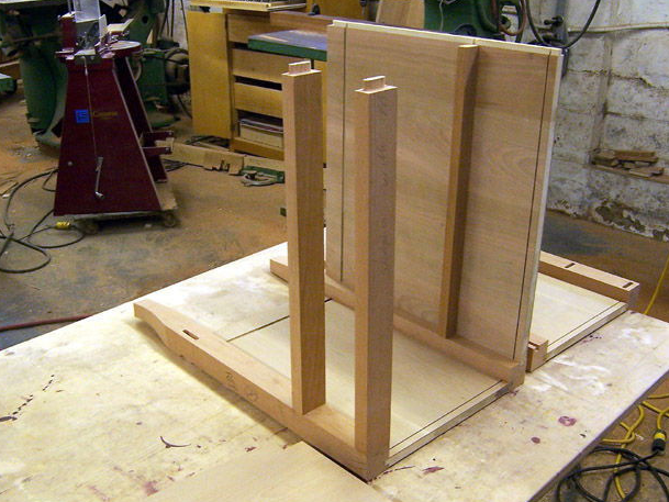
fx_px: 754
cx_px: 297
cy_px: 276
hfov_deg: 47.8
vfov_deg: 36.8
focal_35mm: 39
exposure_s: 1/20
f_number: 3.4
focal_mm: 5.5
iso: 140
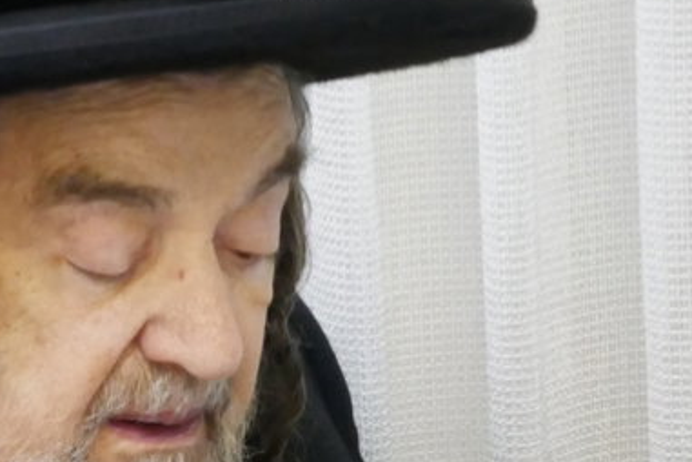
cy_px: 356
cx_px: 138
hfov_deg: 3.4
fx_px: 11648
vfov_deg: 2.3
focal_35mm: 606
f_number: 5.9
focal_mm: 60.3
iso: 1600
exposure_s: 1/80
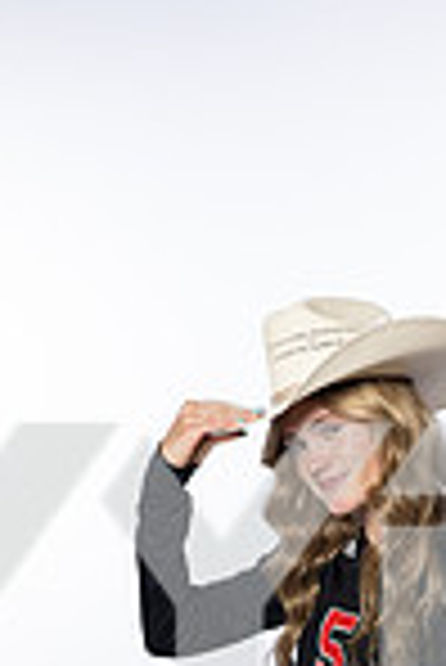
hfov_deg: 9.6
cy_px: 882
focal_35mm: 143
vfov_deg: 13.8
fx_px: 2651
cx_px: 338
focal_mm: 47
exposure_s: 1/250
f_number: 8
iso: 640
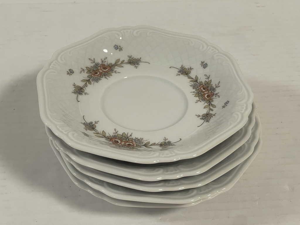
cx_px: 150
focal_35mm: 64
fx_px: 555
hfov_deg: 30.3
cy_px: 112
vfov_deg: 22.9
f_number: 2.2
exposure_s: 1/50
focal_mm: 7.5
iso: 125
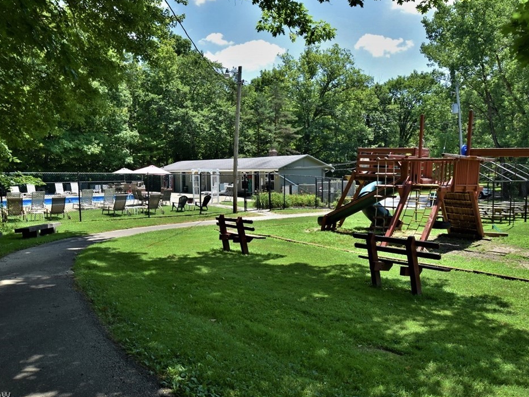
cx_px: 263
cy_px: 198
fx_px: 413
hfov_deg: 65.3
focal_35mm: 27
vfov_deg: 51.4
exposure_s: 1/100
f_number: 16
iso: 200
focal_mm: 16
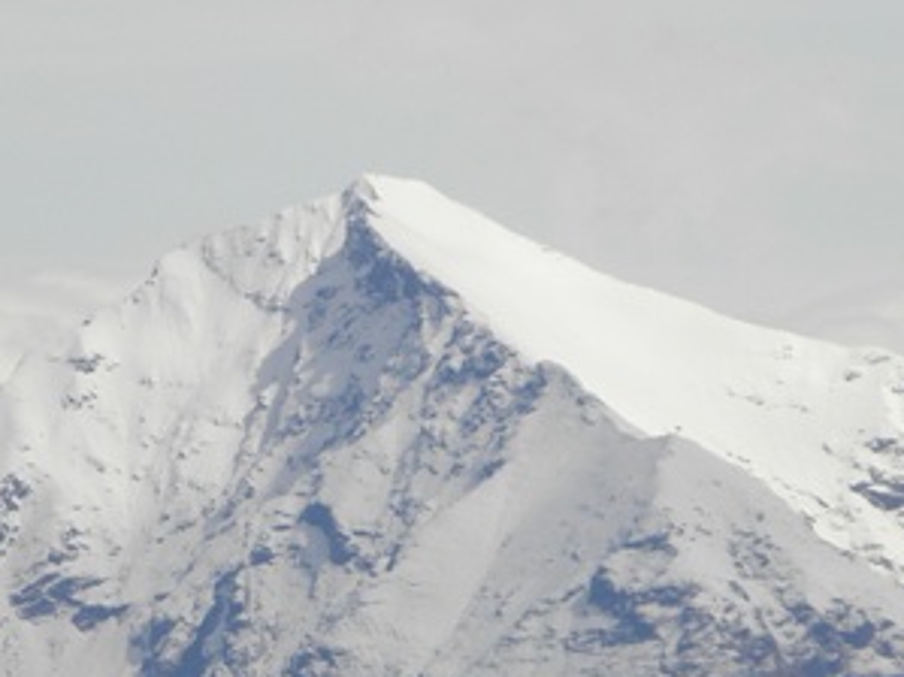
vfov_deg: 1.3
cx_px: 339
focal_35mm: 1136
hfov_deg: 1.7
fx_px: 29655
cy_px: 390
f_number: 5.6
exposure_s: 1/640
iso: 64
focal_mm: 75.65
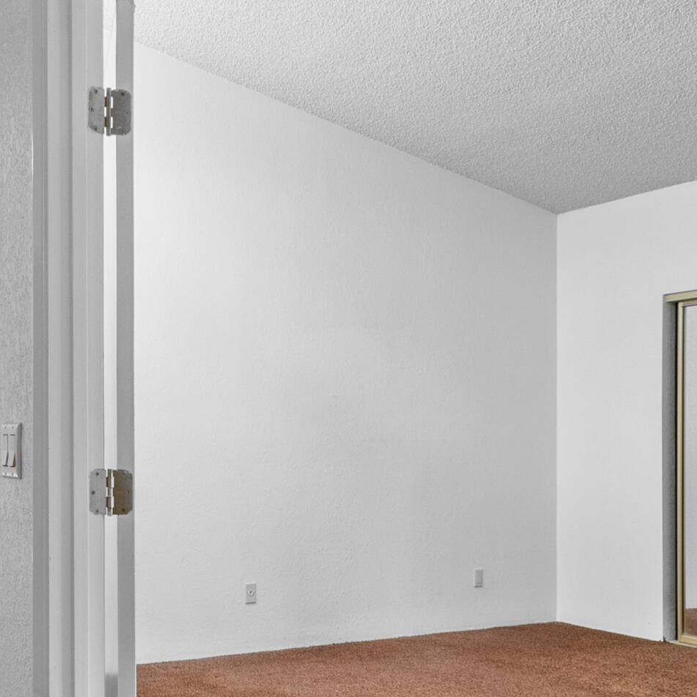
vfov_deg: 41.5
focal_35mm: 40
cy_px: 447
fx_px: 911
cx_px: 121
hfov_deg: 39.9
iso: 800
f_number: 11
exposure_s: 1/2.5
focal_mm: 10
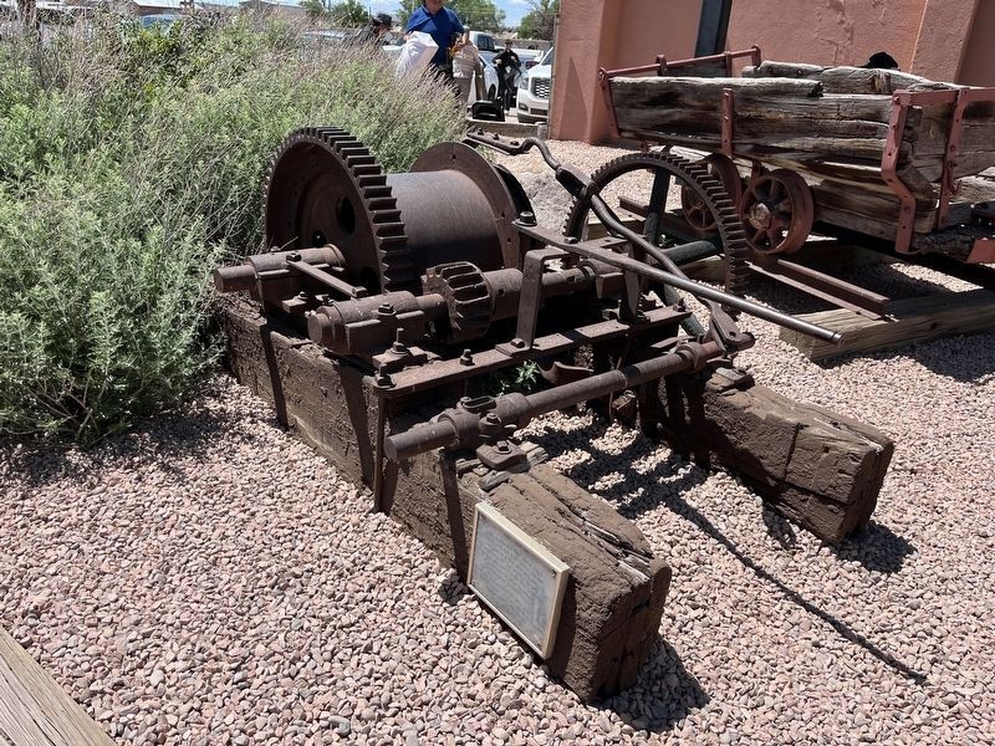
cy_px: 373
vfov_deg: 53.1
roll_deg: -4.7
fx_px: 747
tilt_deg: -21.7
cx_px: 498
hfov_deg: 67.3
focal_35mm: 26
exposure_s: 1/2967
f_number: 1.6
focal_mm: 5.1
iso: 50
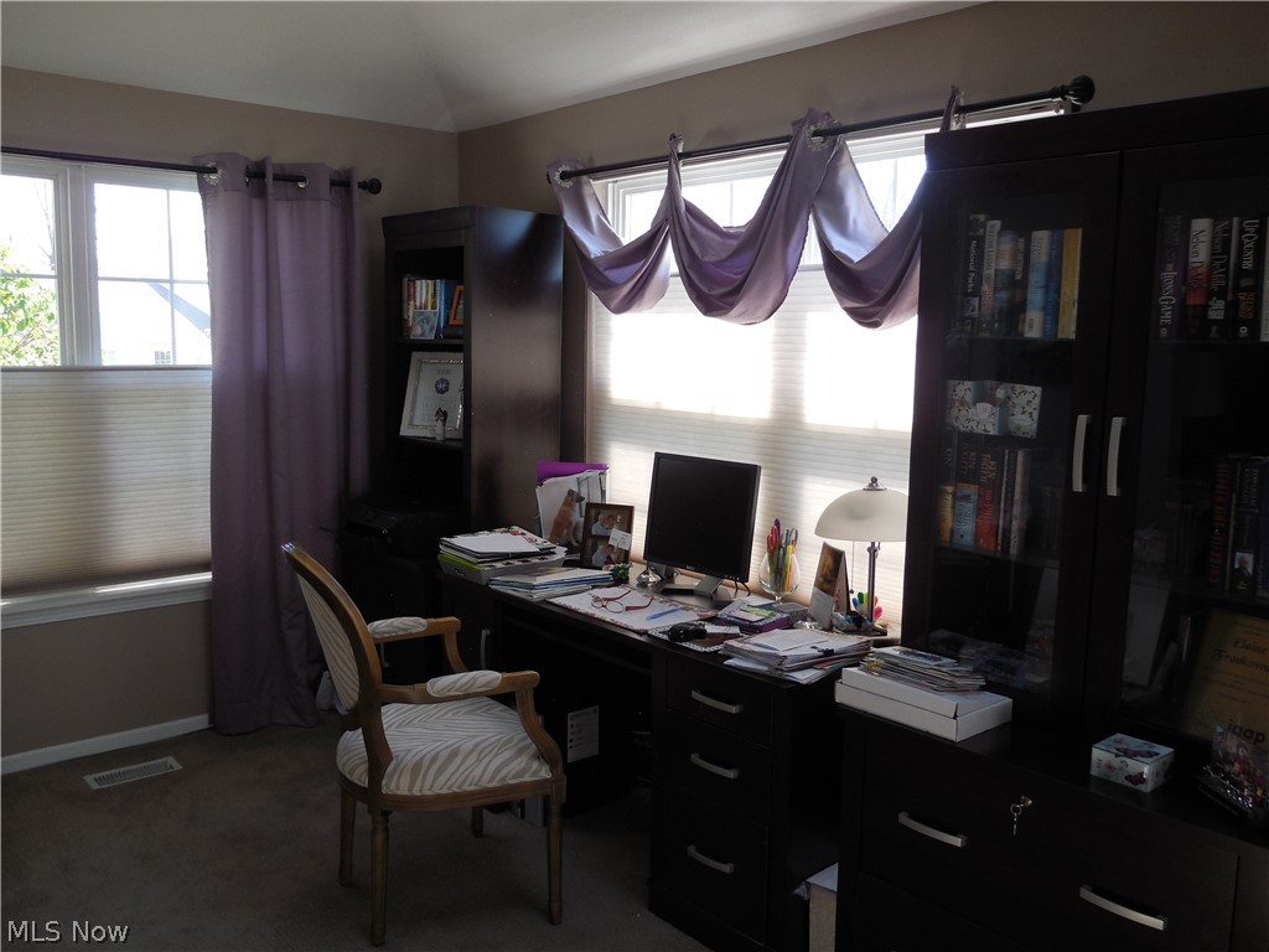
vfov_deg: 46.8
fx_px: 1100
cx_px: 634
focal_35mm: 30
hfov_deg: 60.0
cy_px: 476
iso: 125
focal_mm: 5.3
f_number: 3.2
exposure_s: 1/100
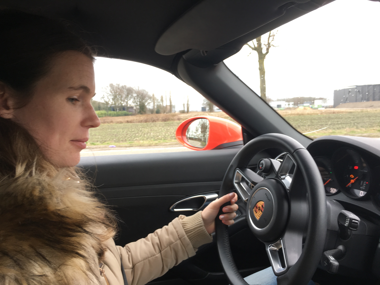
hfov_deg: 61.7
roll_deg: +2.1
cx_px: 190
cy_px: 142
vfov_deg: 48.2
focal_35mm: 29
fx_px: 318
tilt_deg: -7.4
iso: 32
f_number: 2.2
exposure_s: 1/50
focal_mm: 4.15
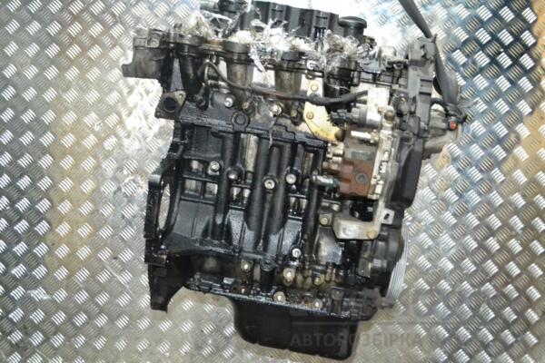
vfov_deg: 34.2
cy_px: 182
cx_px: 272
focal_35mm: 39
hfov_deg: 49.6
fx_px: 590
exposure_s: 1/60
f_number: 4.2
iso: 2800
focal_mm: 26
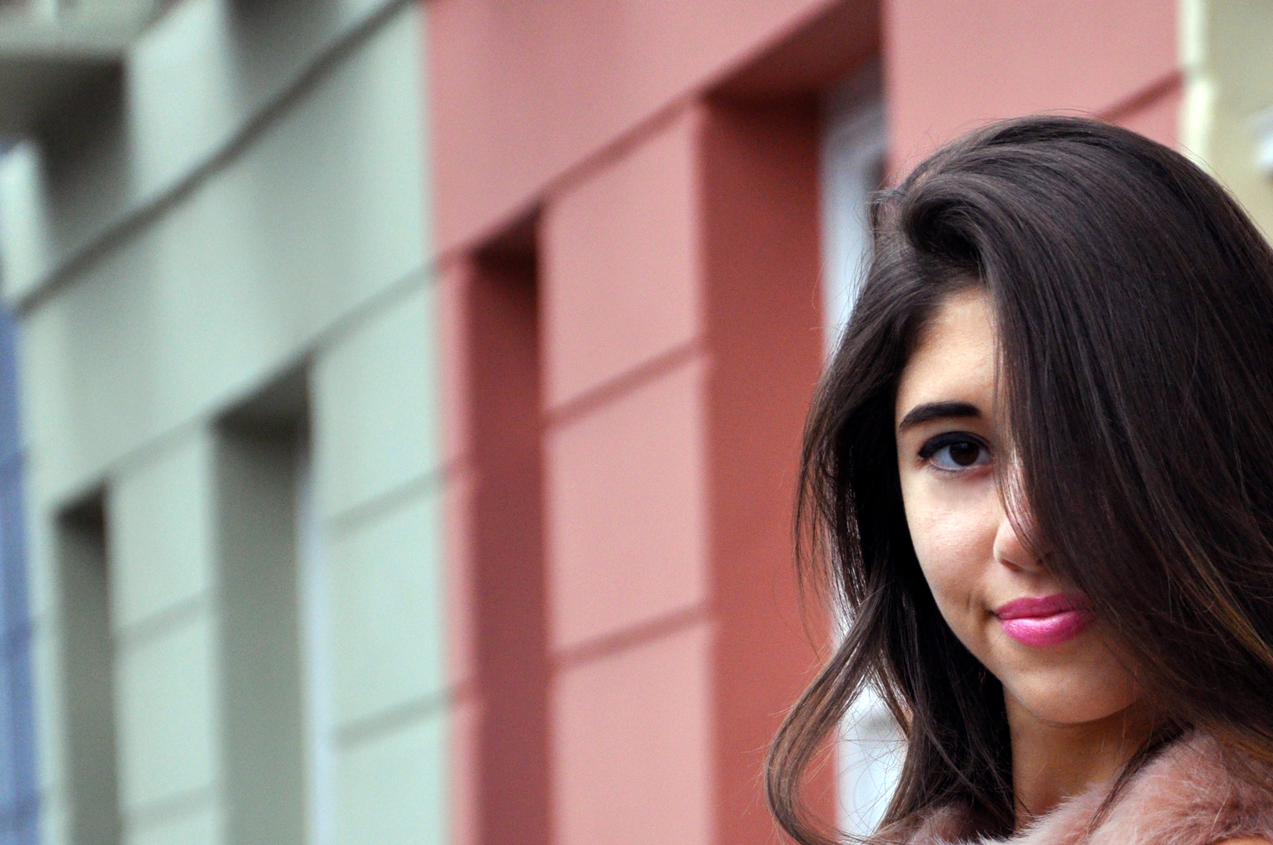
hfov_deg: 7.9
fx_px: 9253
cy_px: 705
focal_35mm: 262
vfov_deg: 5.2
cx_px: 935
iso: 720
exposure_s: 1/1000
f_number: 5.6
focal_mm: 98
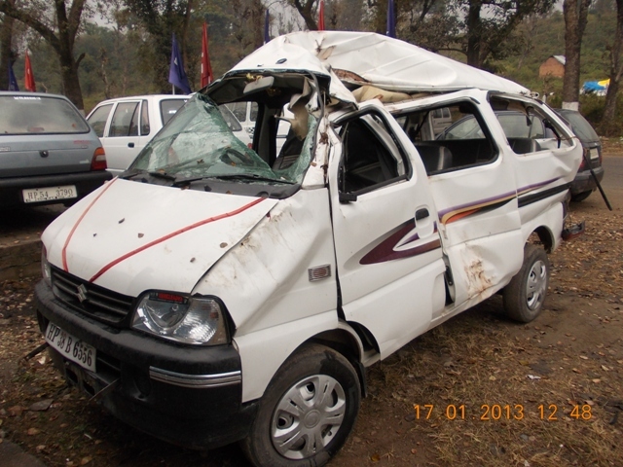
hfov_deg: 63.4
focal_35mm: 28
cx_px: 312
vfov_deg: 49.7
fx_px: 504
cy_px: 234
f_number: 2.7
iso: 80
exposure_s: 1/200
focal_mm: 4
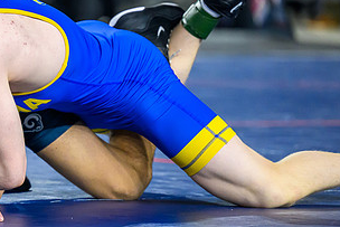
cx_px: -65
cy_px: 115
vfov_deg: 3.6
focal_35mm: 381
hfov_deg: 5.4
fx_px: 3600
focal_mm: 140
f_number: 2.8
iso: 2800
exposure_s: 1/800
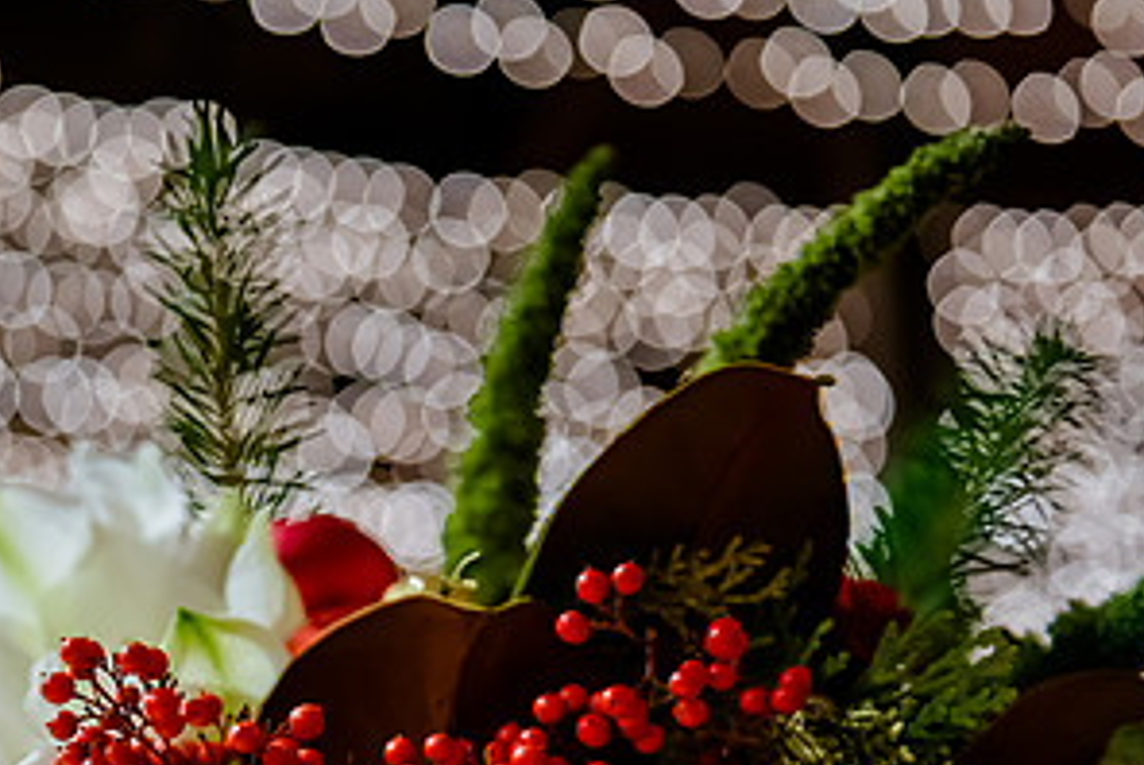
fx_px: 2863
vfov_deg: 15.0
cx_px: 186
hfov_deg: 22.2
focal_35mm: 90
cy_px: 736
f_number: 2.8
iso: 3200
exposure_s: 1/100
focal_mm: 45
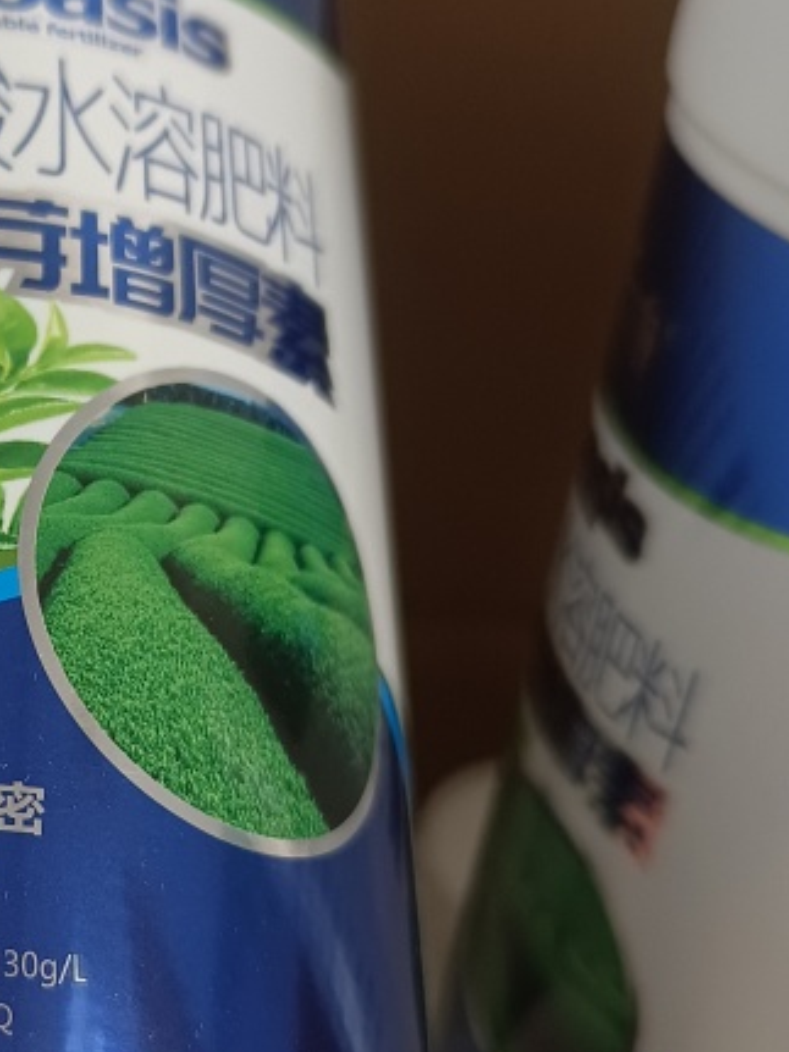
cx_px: -110
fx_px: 1733
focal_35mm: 57
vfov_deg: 33.8
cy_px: 555
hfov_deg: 23.8
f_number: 1.88
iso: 696
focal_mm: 5.59
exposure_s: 1/100
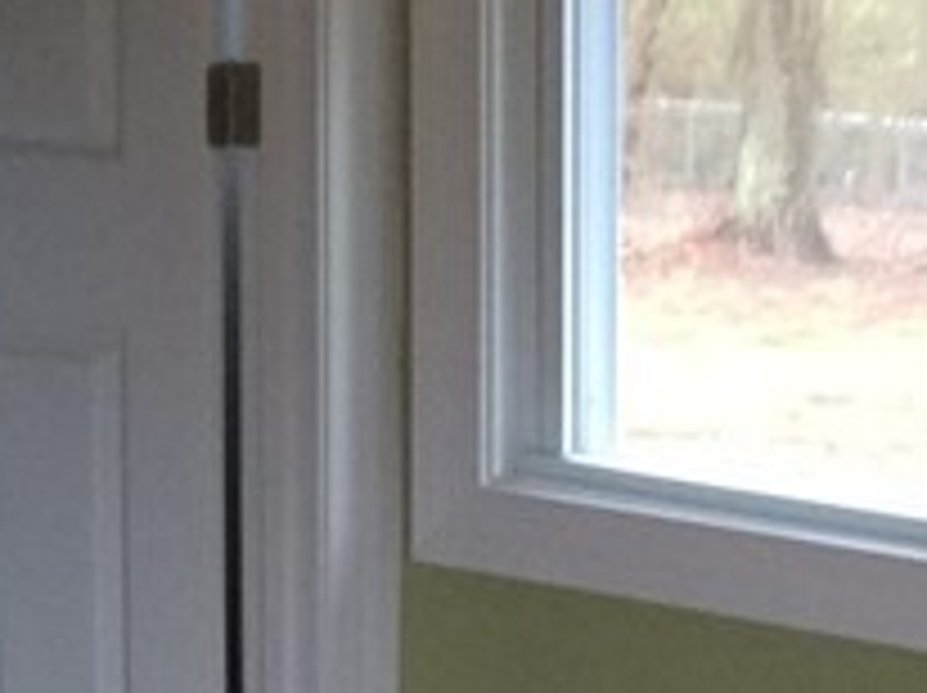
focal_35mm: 159
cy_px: 418
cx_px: 378
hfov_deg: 12.4
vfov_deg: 9.3
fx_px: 4253
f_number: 2.4
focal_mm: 3.3
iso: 80
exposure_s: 1/24
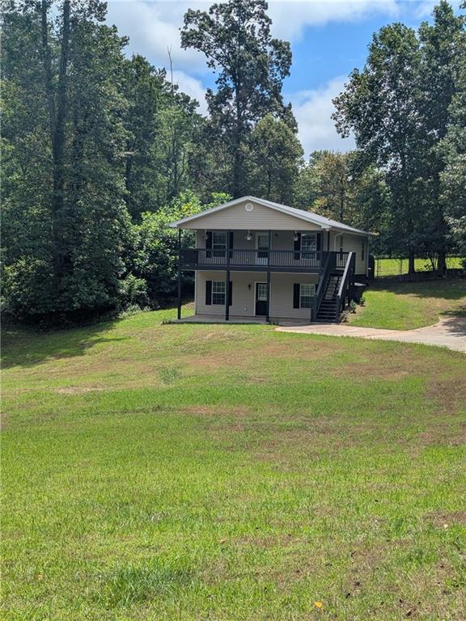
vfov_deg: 39.7
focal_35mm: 48
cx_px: 233
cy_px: 310
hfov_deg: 30.3
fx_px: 862
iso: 47
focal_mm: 6.81
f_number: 1.85
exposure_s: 1/3448
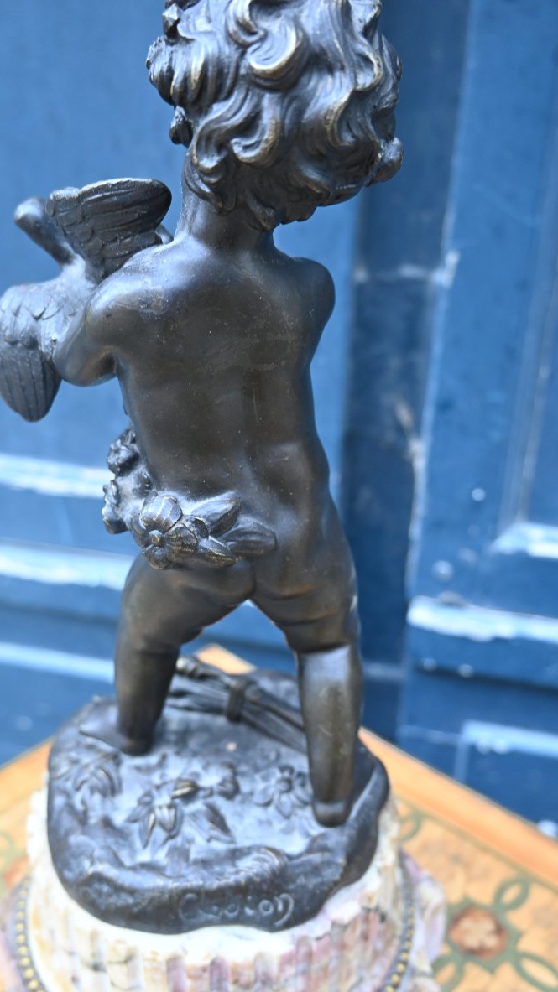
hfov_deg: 34.4
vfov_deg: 57.7
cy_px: 491
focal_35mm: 34
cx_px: 265
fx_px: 902
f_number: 3.5
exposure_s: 1/125
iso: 500
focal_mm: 21.5
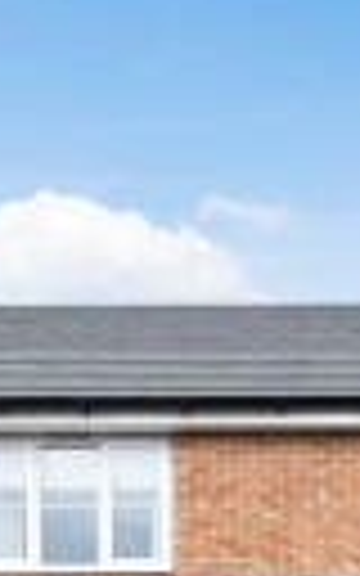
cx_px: 351
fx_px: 895
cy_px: 682
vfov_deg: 30.6
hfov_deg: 22.0
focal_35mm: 57
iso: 100
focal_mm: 10
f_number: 8
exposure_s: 1/200
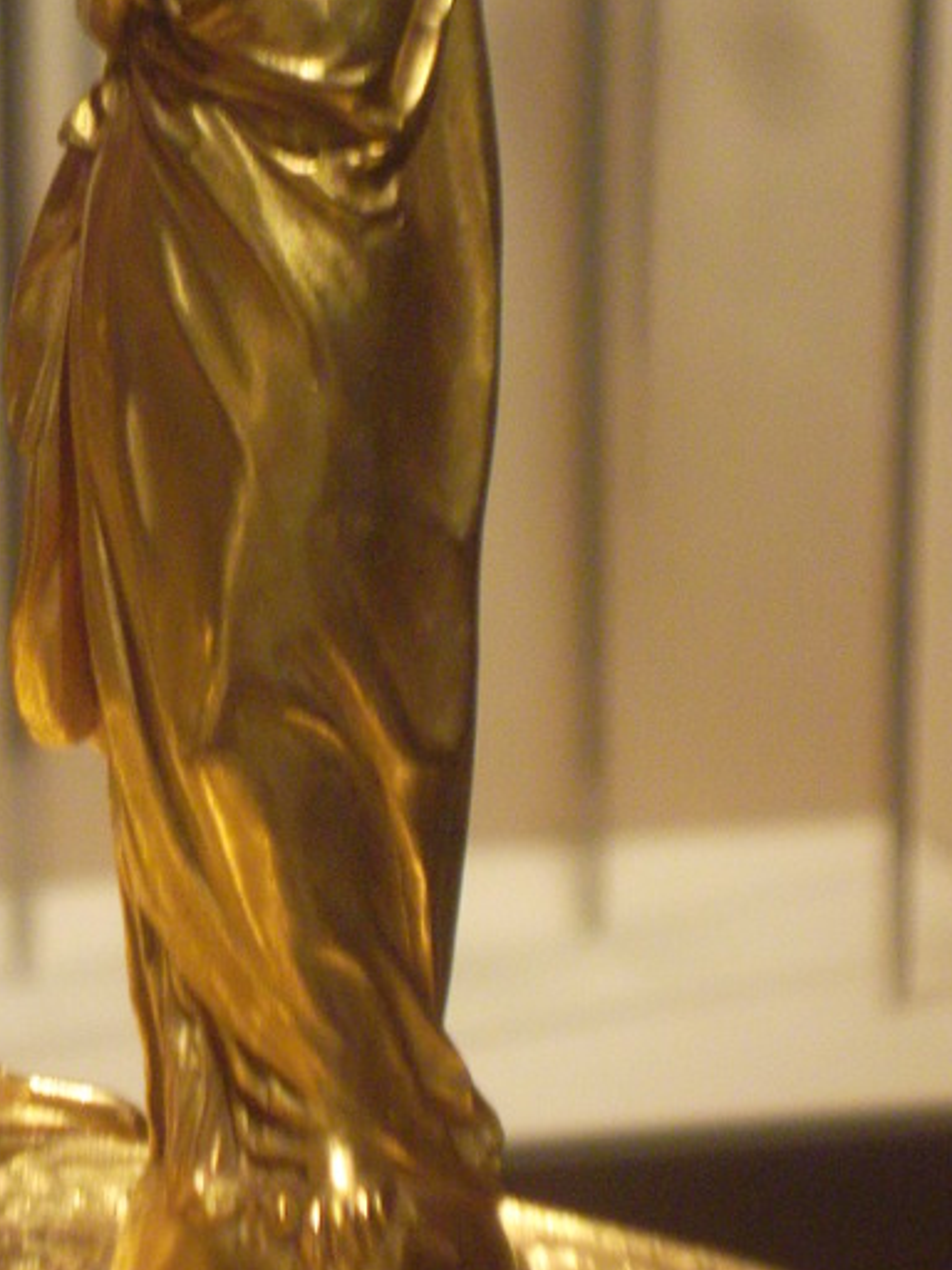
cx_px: 281
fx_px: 6967
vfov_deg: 10.4
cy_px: 268
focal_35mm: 190
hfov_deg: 7.8
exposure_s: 1/18
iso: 490
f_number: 5
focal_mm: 19.6
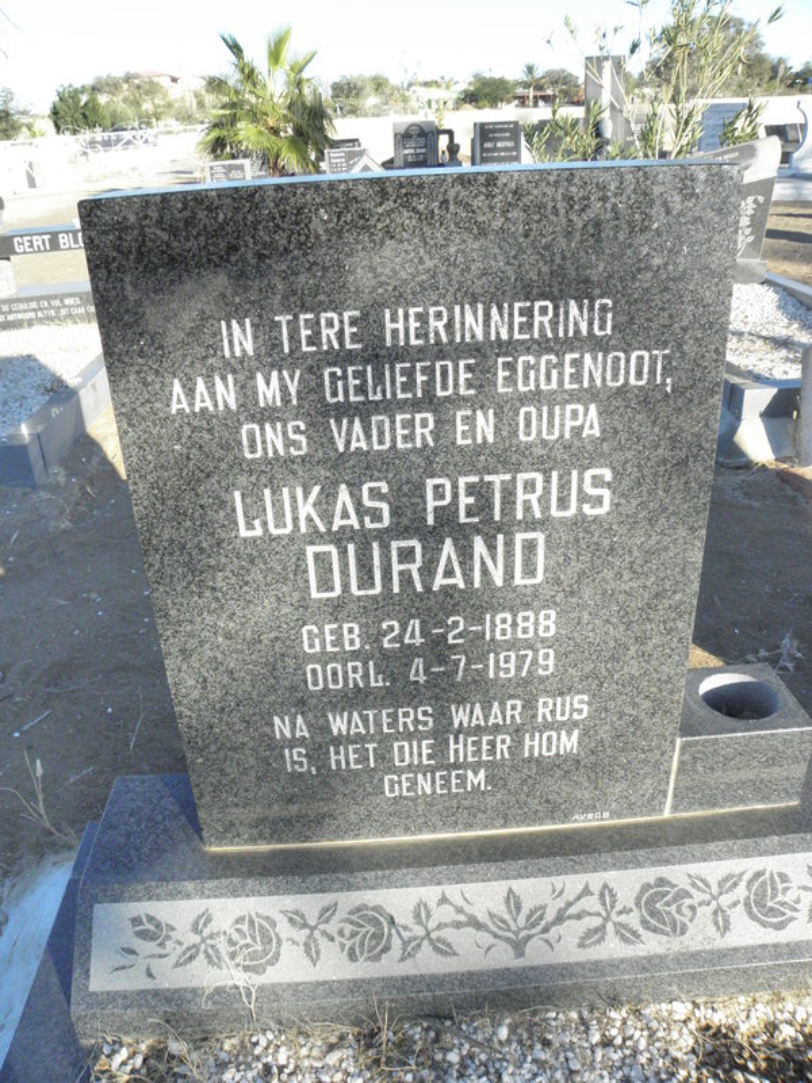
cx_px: 406
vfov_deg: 67.3
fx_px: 813
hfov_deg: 53.1
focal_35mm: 26
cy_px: 542
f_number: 5.6
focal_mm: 4.6
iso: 200
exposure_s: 1/320
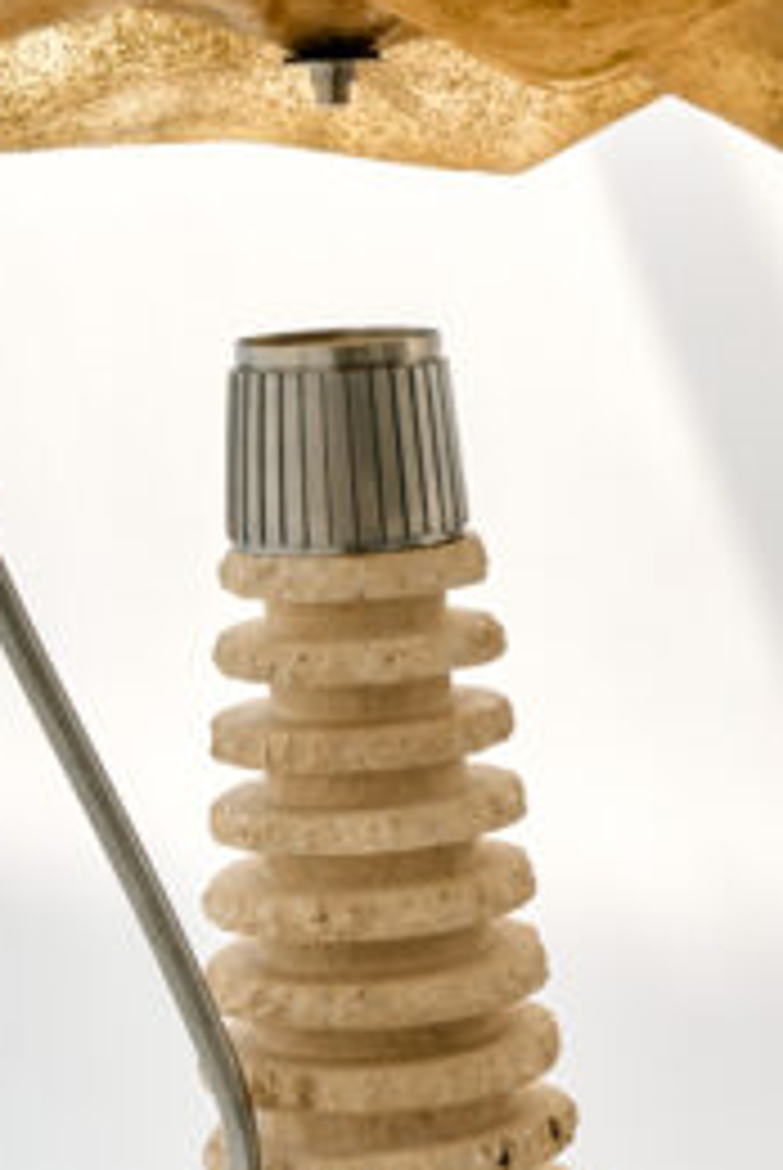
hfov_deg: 10.7
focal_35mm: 125
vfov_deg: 16.3
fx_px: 4059
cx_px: 1073
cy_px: 230
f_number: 5.6
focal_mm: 31.7
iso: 100
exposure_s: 1/320
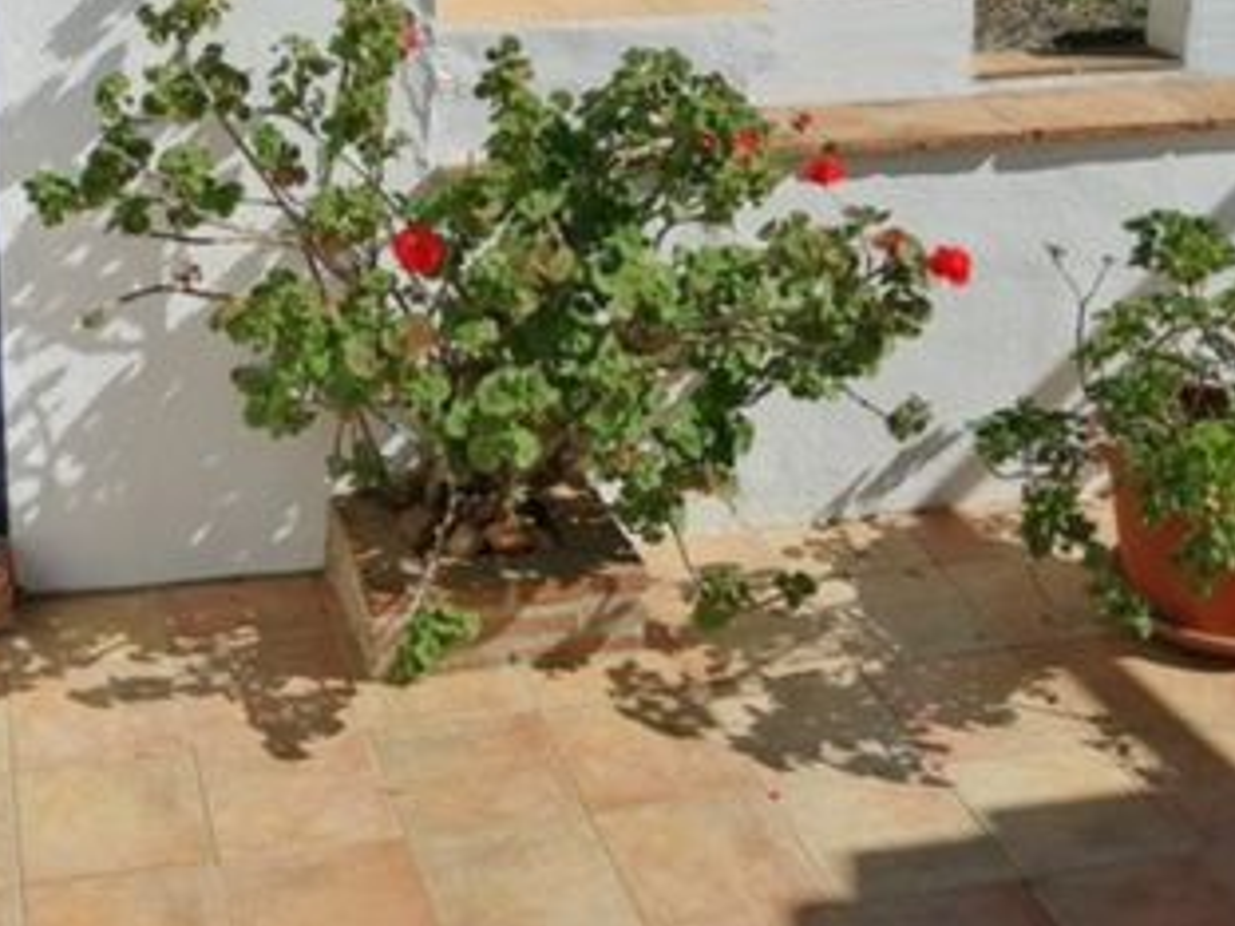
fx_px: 2176
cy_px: -51
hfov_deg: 31.4
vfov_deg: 22.8
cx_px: 390
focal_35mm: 61
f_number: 1.8
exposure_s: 1/2304
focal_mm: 3.88
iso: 50
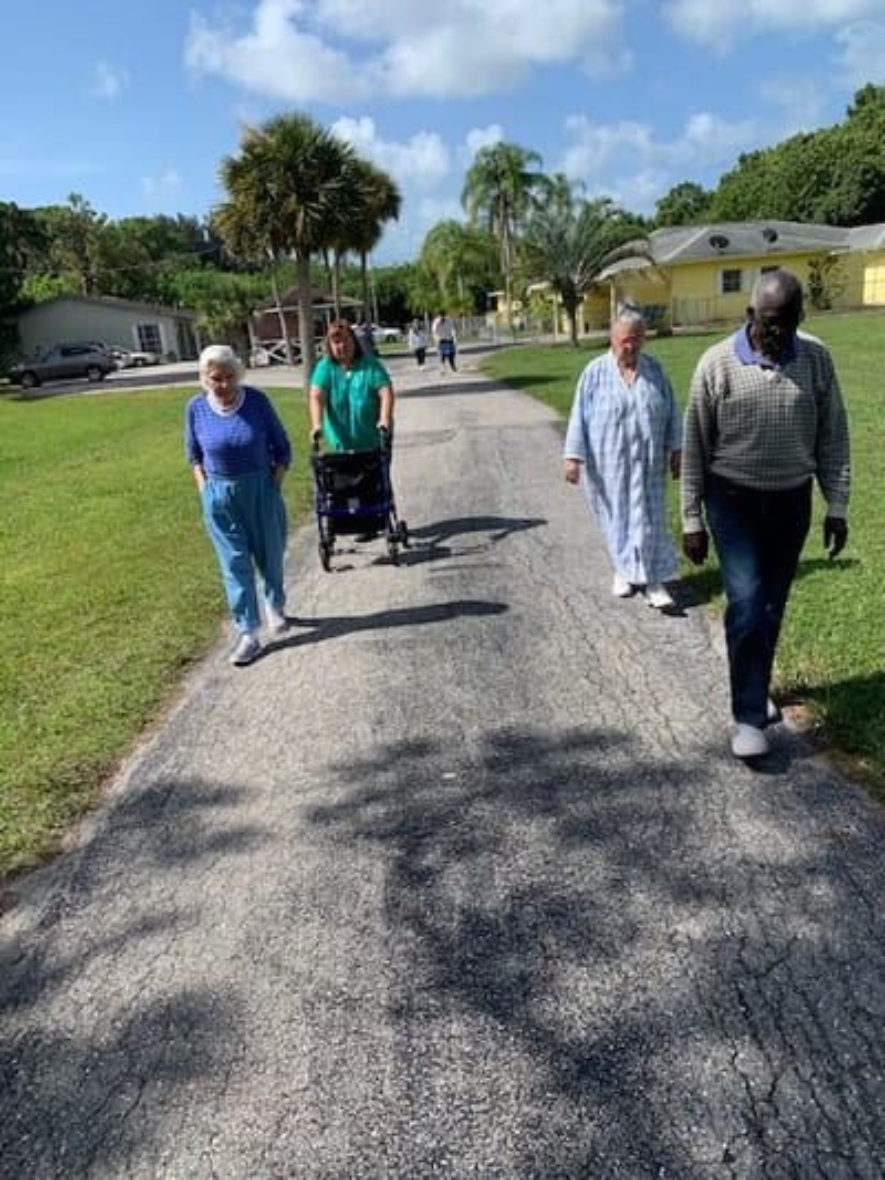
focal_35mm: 26
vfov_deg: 67.3
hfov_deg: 53.1
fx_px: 886
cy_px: 590
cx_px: 442
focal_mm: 4.25
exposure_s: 1/2160
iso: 25
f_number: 1.8
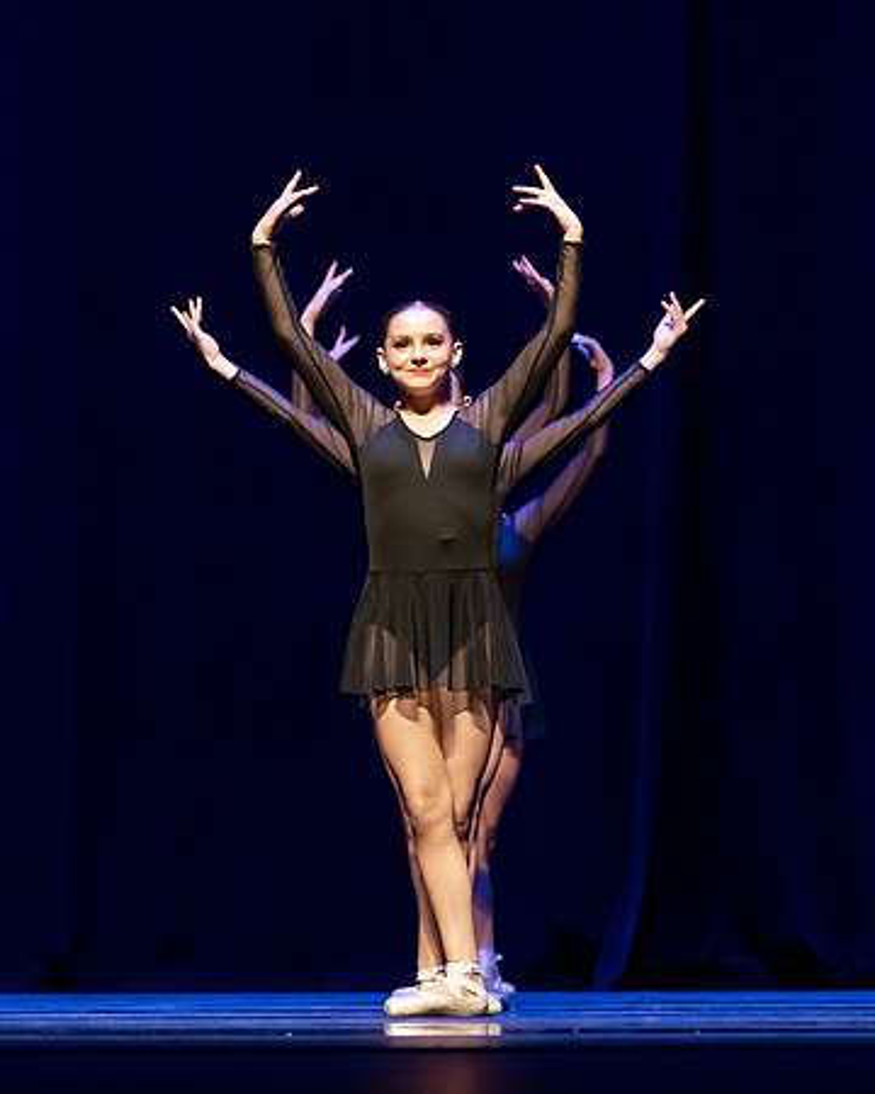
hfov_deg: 9.1
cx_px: 423
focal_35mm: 170
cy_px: 446
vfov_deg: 11.3
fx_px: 5514
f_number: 2.8
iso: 4000
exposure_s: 1/640
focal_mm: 89
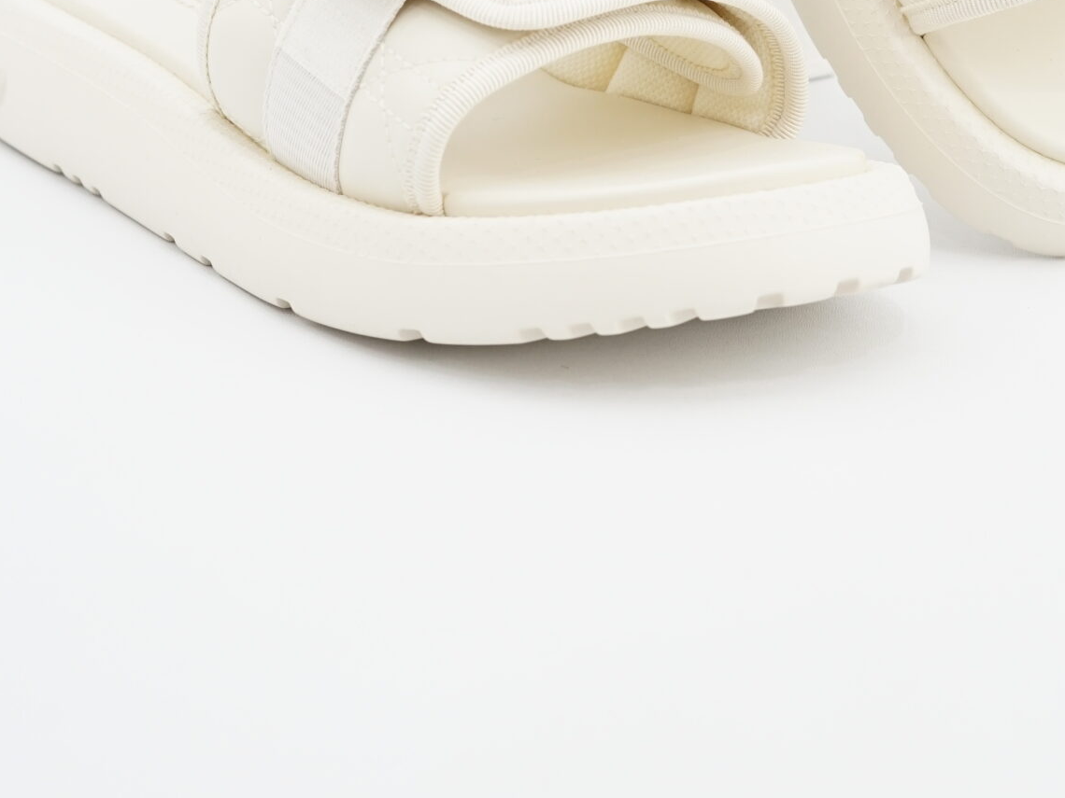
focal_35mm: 108
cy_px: -156
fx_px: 3323
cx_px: 614
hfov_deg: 18.2
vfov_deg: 13.3
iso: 640
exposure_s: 1/13
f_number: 6.3
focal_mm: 50
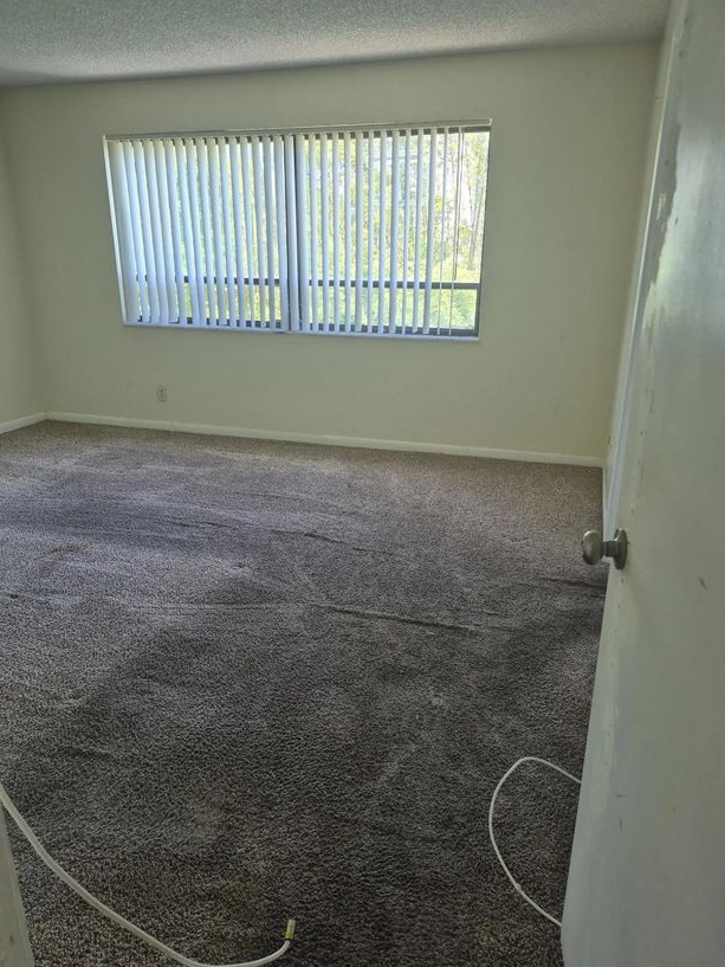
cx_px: 355
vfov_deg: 71.6
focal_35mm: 24
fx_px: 670
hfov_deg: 56.8
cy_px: 488
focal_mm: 5.4
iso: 160
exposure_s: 1/180
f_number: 1.8
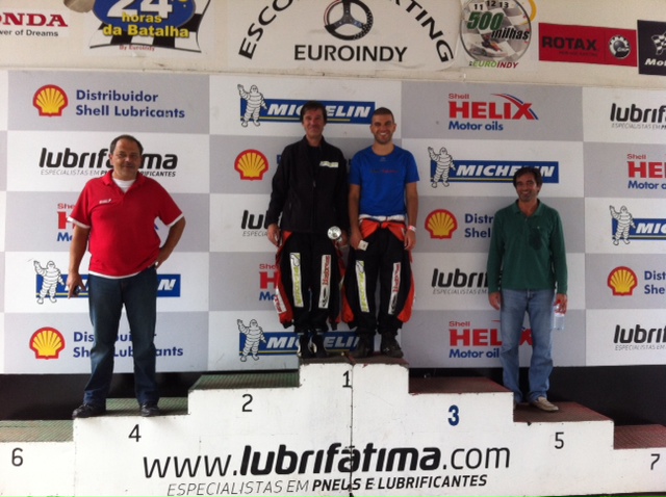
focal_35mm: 35
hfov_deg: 52.7
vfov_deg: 40.6
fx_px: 672
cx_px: 333
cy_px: 248
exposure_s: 1/120
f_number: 2.8
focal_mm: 3.85
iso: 80
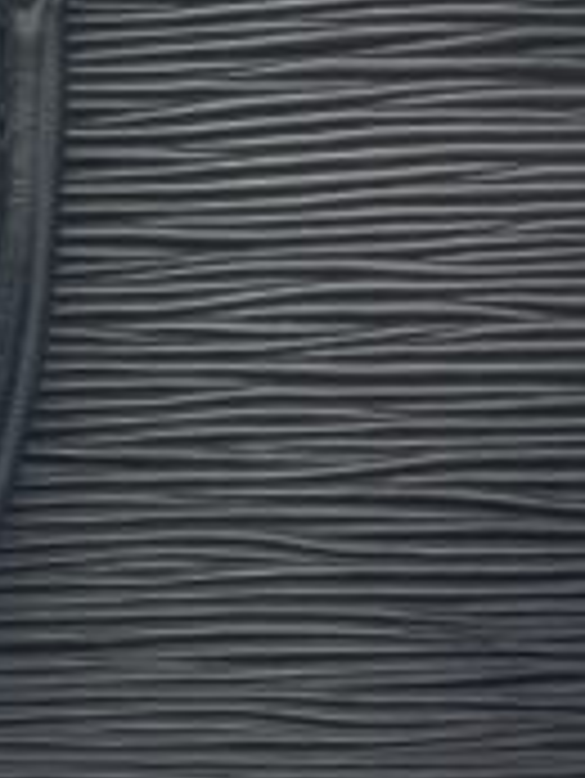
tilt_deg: -11.6
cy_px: 499
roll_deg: -0.1
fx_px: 3466
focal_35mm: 154
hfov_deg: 9.1
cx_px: -562
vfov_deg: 12.8
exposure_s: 1/100
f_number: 1.5
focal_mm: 5.7
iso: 40
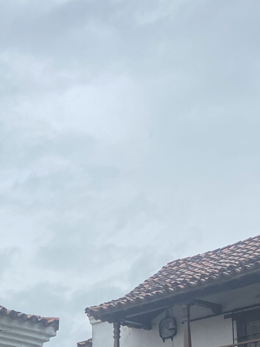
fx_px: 731
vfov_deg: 23.8
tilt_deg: +6.9
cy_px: 441
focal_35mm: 73
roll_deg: +0.5
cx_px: -73
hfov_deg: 18.8
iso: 32
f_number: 1.8
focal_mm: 4.25
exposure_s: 1/1193
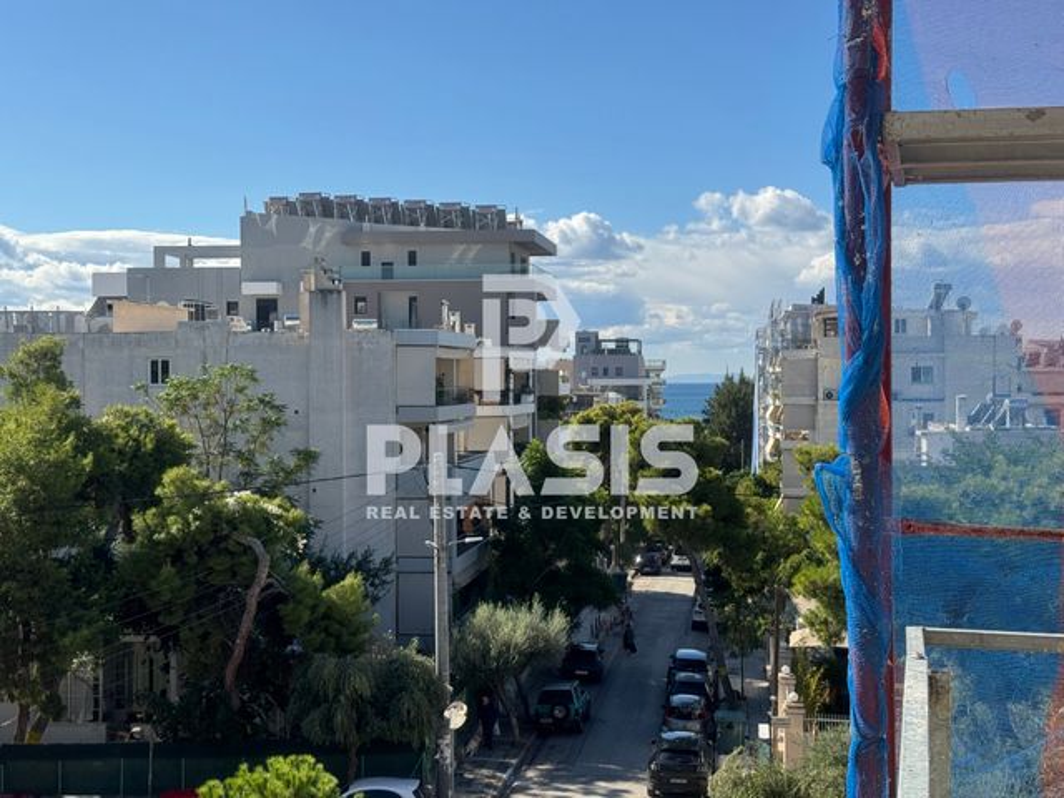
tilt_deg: -0.8
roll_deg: +0.2
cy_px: 399
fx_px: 1475
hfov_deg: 39.7
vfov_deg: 30.3
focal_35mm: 48
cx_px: 532
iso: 64
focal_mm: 6.76
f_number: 1.78
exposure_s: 1/4975
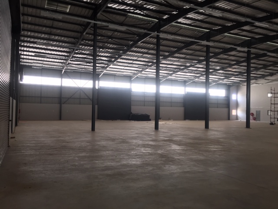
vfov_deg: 48.2
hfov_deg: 61.7
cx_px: 139
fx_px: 233
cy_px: 104
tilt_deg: +1.2
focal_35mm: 29
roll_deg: -0.7
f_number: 2.2
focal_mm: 4.15
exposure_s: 1/50
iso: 32
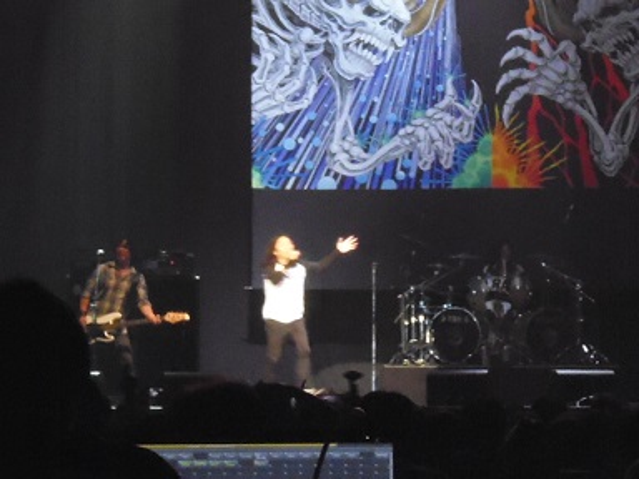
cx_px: 320
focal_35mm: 270
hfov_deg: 7.3
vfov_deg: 5.5
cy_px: 240
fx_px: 4984
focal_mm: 21.5
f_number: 6.9
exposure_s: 1/20
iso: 800
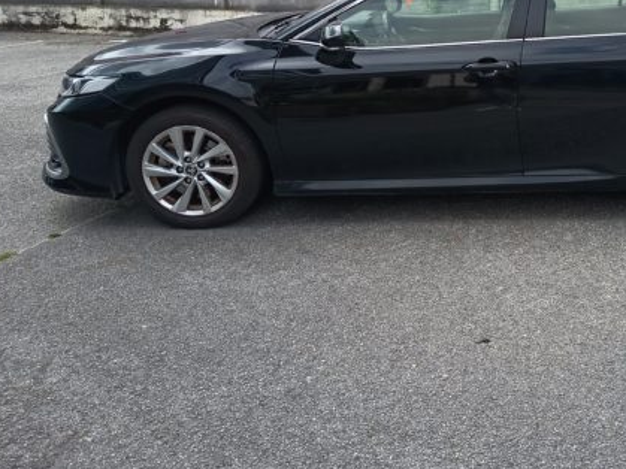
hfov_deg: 41.0
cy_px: 130
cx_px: 509
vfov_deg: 32.4
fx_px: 795
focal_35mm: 44
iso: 50
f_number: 1.7
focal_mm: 5.27
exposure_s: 1/293
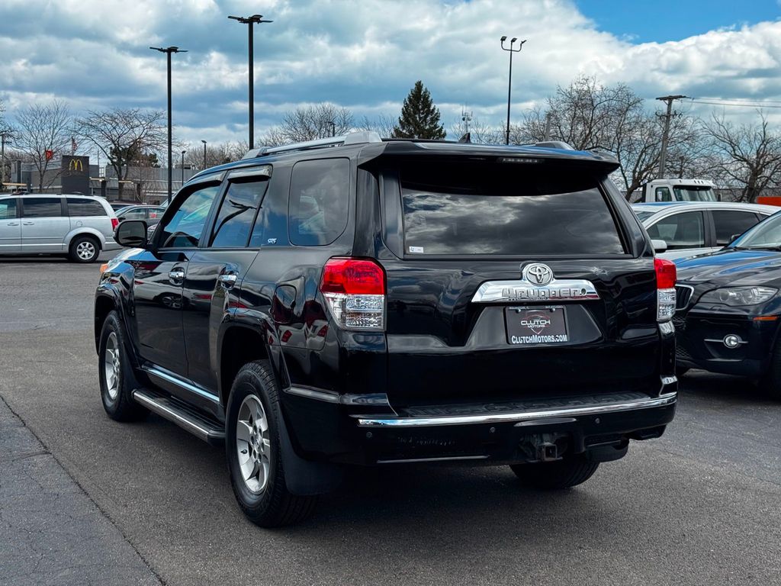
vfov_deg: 30.3
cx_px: 390
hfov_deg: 39.7
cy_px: 293
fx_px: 1083
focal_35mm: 48
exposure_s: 1/2513
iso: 64
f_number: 1.78
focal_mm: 6.76
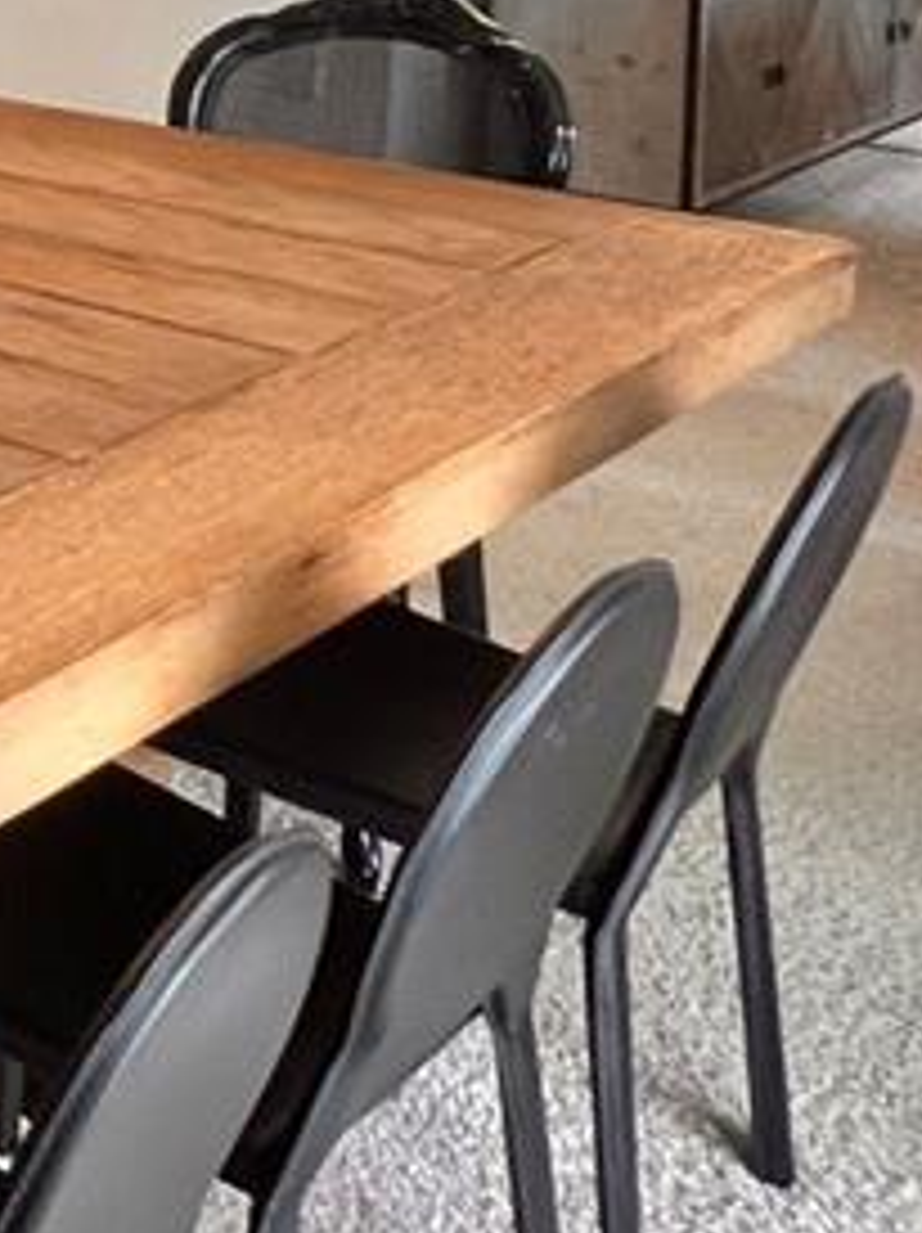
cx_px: -1043
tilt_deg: -6.6
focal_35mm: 57
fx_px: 2027
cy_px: -126
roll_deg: +1.7
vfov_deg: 30.3
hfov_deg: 16.9
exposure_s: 1/60
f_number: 1.8
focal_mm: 1.57
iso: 160
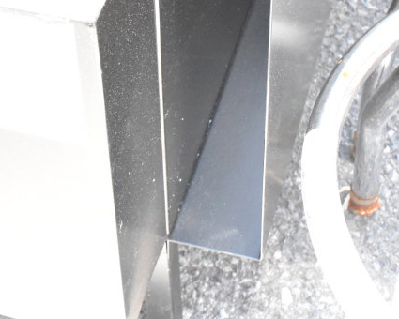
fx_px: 1110
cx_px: 172
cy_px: -76
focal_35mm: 94
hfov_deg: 20.4
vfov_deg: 15.7
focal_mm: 31
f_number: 9
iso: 6400
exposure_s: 1/320
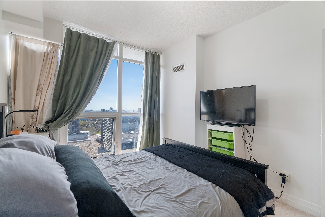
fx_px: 144
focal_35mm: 16
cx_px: 162
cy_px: 108
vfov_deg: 73.7
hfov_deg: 96.7
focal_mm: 16
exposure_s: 1/30
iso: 5000
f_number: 8
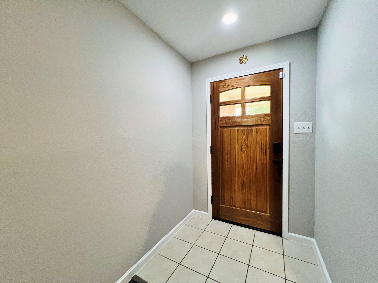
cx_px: 189
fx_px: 142
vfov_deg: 89.9
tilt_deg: -2.9
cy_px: 142
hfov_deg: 106.2
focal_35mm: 13
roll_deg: +0.1
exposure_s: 1/60
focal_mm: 1.57
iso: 250
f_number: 1.8
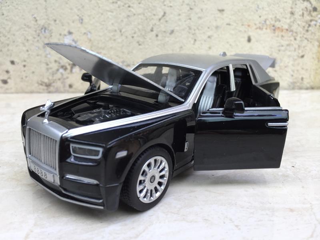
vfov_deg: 48.2
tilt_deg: -18.4
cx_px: 160
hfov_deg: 61.7
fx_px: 268
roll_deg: -2.9
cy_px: 120
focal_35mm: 29
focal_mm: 4.15
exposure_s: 1/162
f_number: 2.2
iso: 32
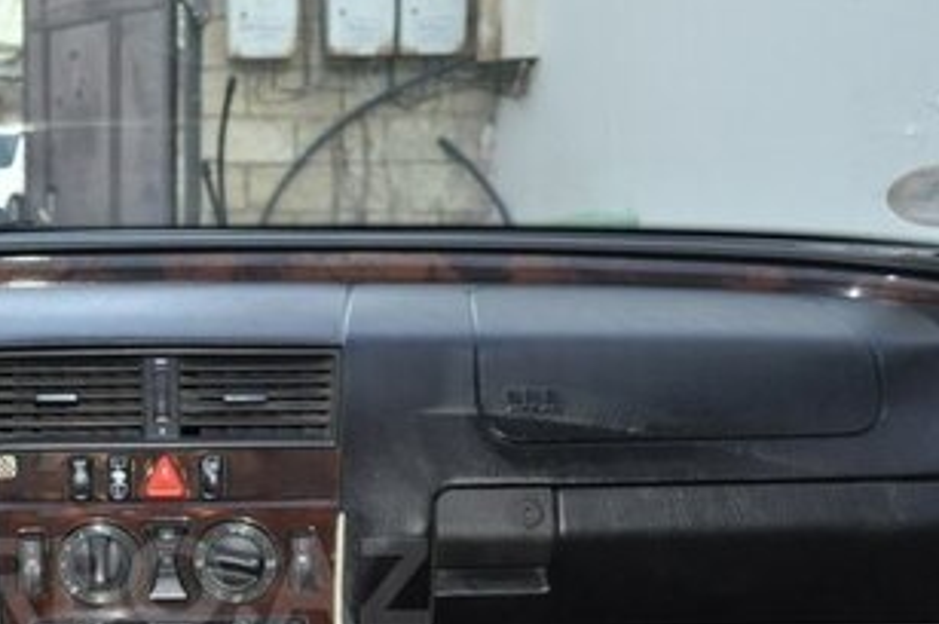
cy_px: 584
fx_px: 1511
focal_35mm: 58
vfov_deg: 22.6
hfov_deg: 33.0
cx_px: 116
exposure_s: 1/60
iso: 800
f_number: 3.5
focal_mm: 18
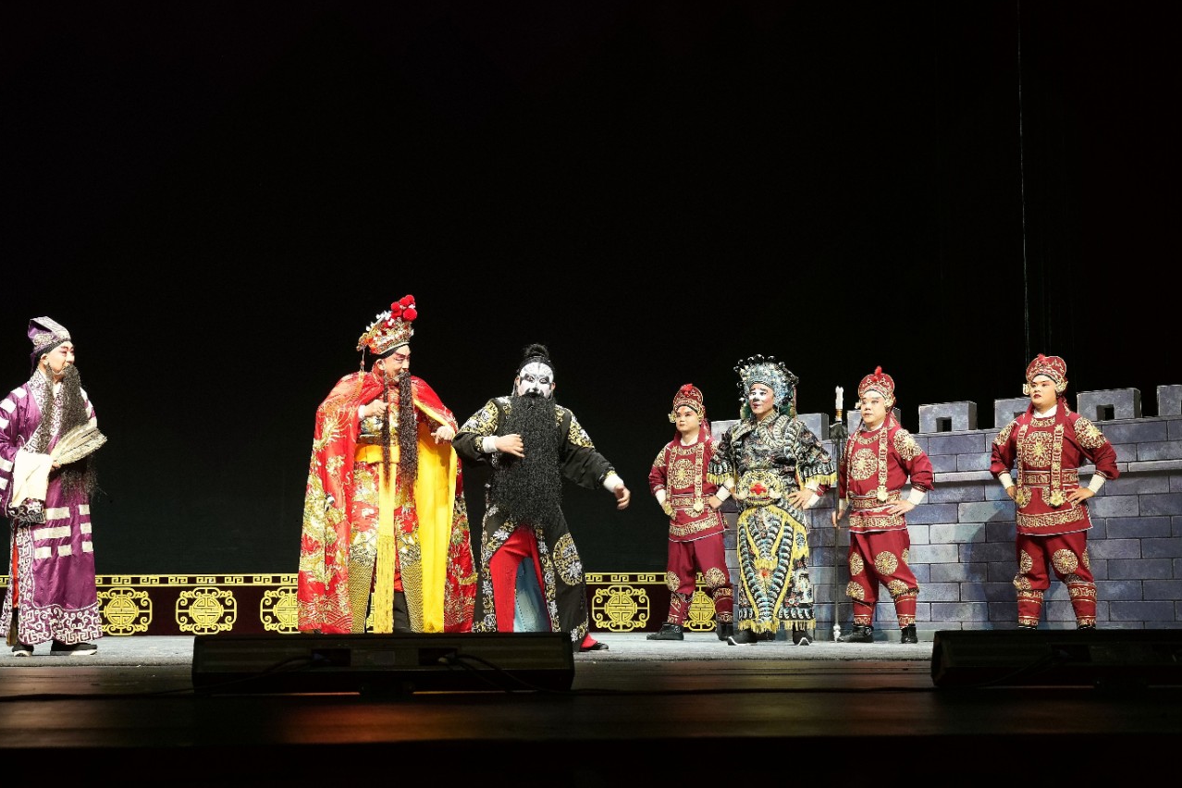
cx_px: 546
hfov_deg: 42.7
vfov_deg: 29.2
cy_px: 428
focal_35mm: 46
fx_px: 1510
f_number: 4
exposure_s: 1/100
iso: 500
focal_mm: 42
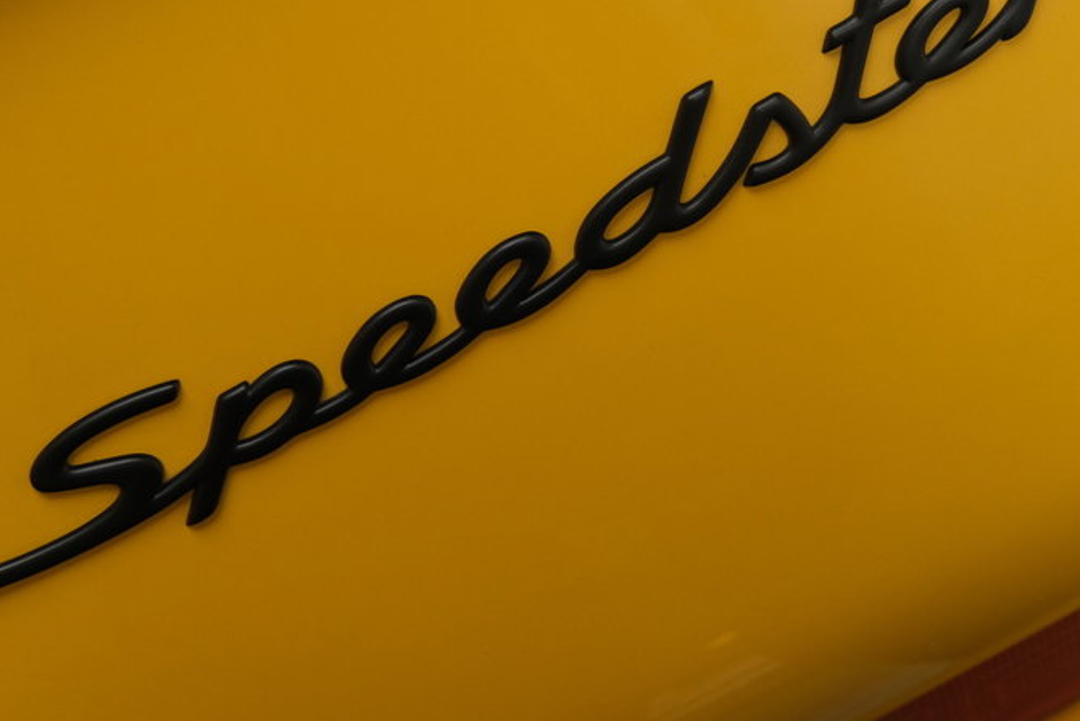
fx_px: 2340
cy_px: 264
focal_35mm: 78
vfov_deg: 17.5
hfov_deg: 26.0
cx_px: 556
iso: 1000
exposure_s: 1/160
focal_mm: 34.3
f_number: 3.6
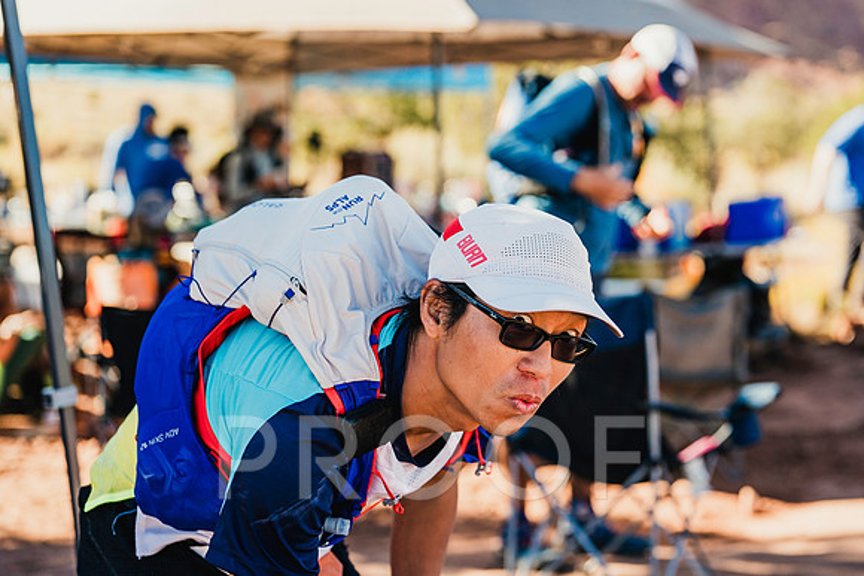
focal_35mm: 64
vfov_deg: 21.1
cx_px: 556
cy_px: 205
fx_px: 1546
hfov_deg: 31.1
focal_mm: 50
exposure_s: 1/1250
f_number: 2.2
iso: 100
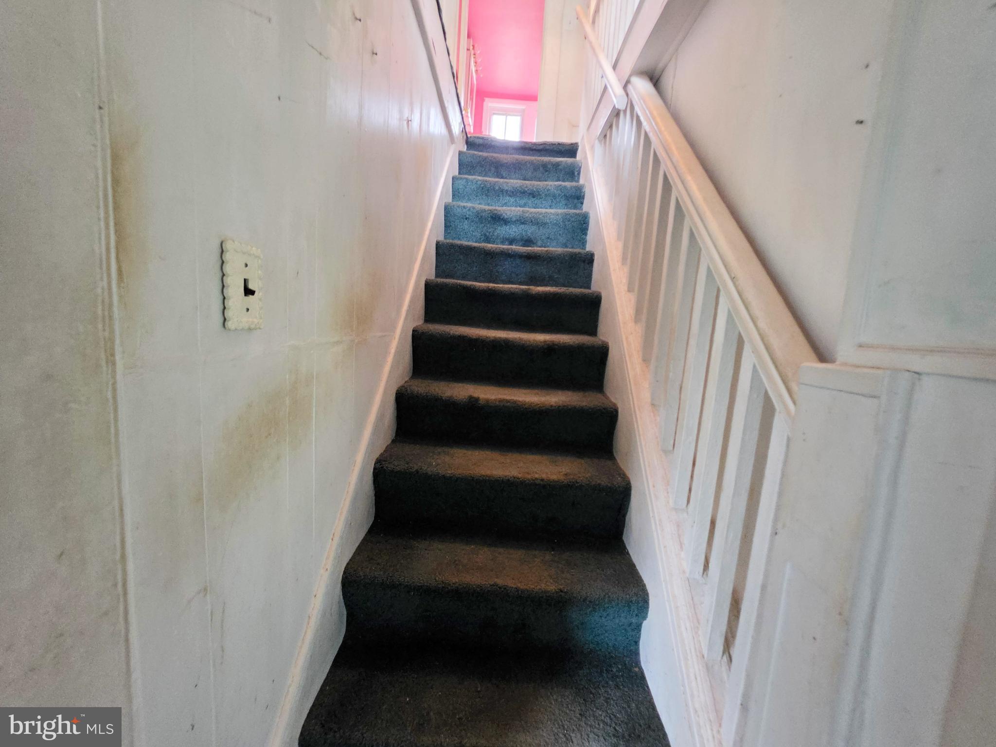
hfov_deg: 106.2
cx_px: 498
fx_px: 374
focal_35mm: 13
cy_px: 374
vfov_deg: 89.9
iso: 1250
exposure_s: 1/60
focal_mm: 2.2
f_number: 1.9
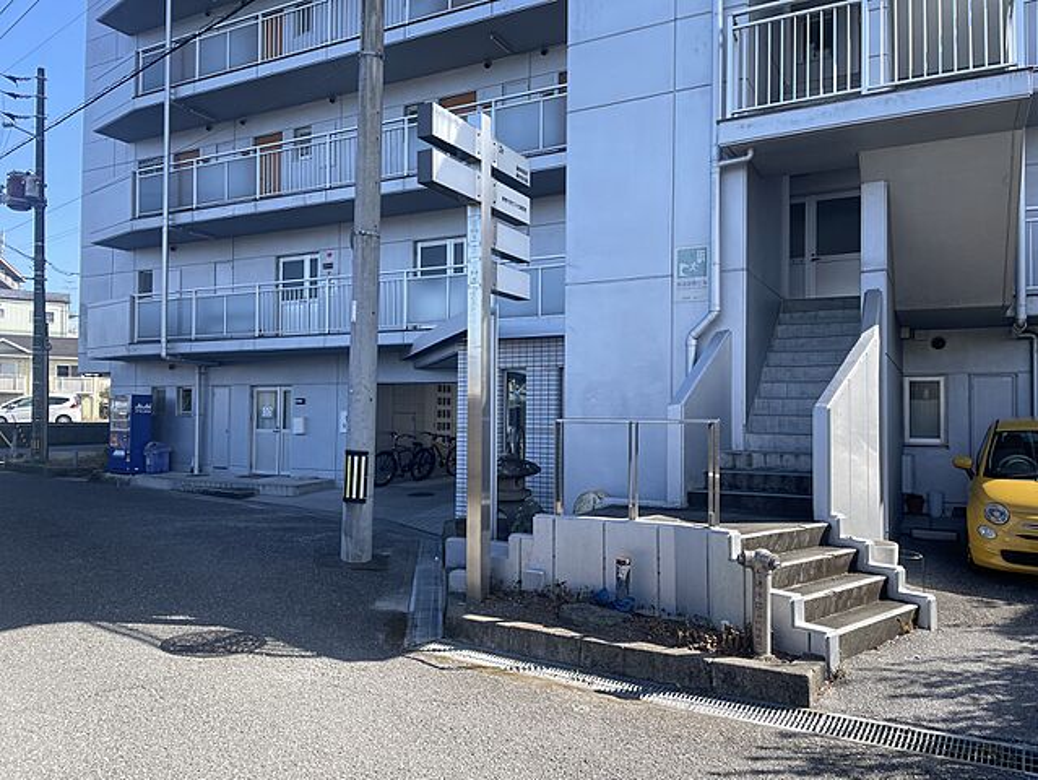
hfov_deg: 67.3
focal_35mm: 26
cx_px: 519
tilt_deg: +2.8
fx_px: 780
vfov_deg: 53.1
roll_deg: -0.3
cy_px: 390
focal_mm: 4.2
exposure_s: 1/1103
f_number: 1.6
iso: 32
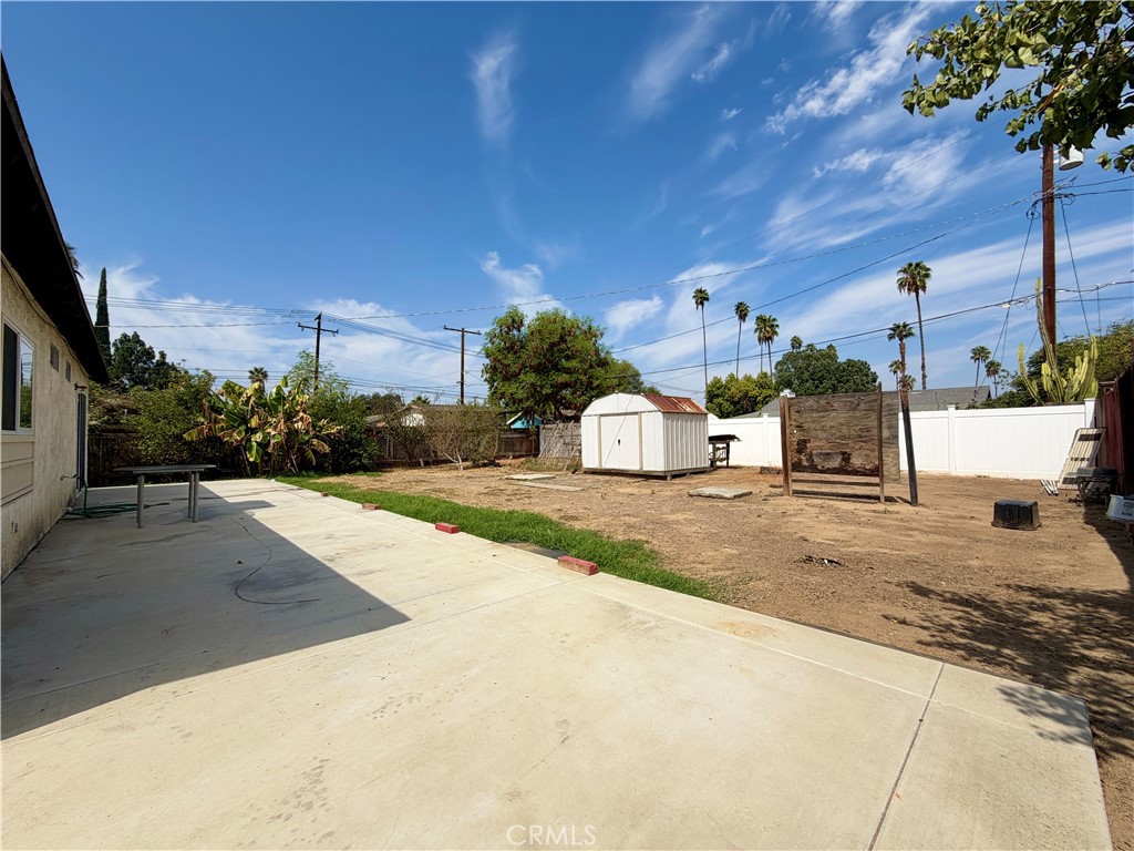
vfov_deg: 85.7
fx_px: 459
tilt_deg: +1.6
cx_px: 567
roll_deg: +0.6
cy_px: 426
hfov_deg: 102.1
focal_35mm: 14
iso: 20
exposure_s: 1/1259
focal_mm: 2.22
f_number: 2.2
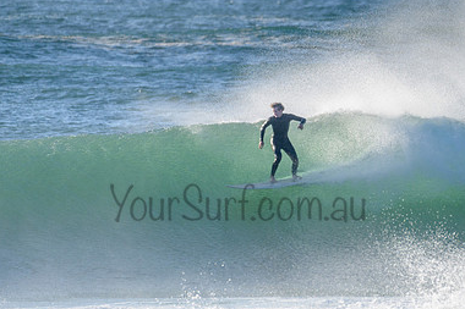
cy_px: 122
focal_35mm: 990
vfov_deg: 1.4
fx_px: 12781
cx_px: 325
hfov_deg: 2.1
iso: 160
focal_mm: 500
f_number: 5.6
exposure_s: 1/1250
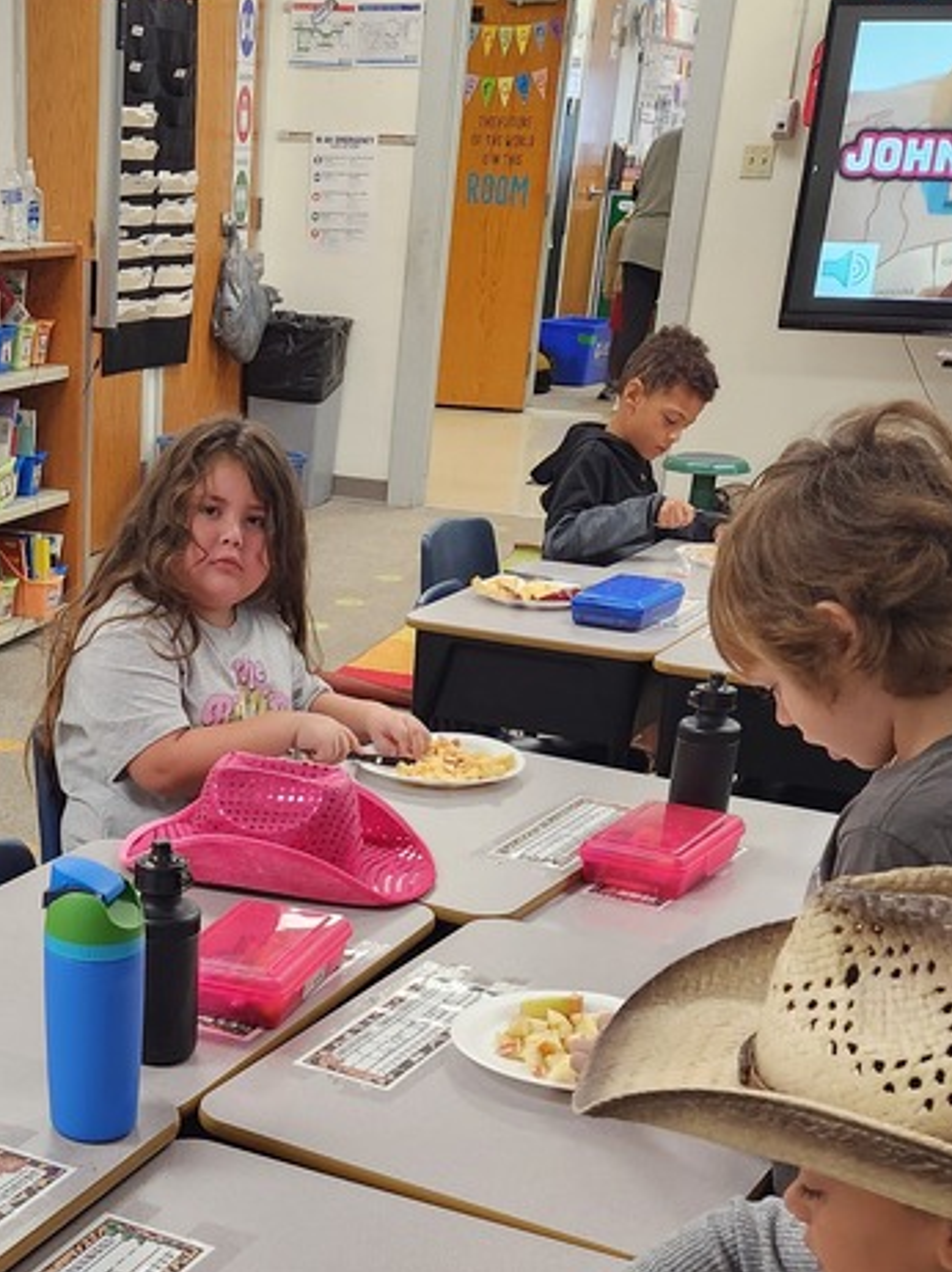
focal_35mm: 51
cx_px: 171
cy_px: 1156
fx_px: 1872
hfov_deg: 27.9
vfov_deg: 35.2
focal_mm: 5.4
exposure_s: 1/100
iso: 250
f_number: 1.8
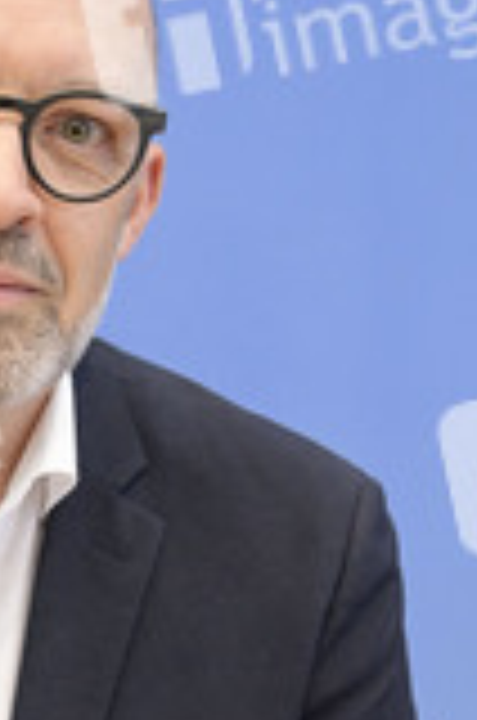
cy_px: 675
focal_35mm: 130
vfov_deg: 15.6
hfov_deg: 10.3
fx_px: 2595
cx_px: -99
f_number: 5
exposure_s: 1/320
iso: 3200
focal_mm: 52
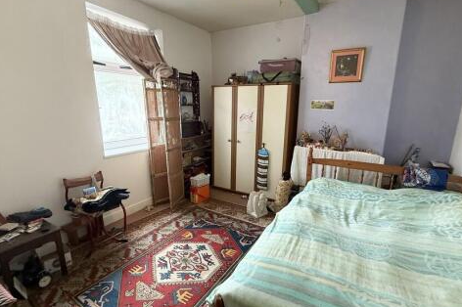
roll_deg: +0.0
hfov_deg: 90.0
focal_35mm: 18
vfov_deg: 67.3
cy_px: 158
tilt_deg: -13.0
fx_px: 231
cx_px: 235
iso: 320
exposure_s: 1/81
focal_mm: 2.22
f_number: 2.2
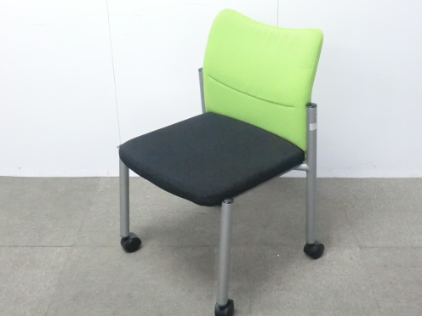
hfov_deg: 38.9
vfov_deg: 29.6
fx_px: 597
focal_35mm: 49
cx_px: 219
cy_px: 127
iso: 800
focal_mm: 6.9
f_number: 3.9
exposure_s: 1/30
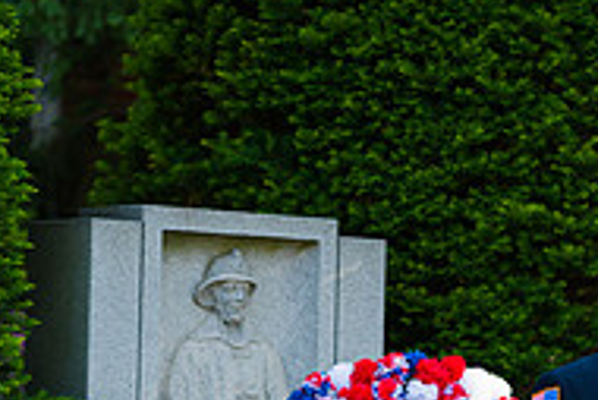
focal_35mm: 320
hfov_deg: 6.4
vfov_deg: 4.3
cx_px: 692
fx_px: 5319
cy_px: 586
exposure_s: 1/640
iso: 200
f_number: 3.2
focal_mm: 105
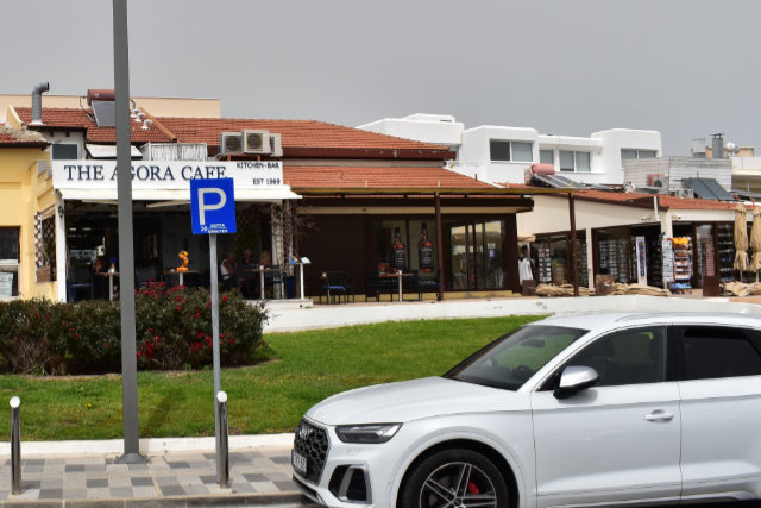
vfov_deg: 28.1
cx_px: 153
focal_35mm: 48
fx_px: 1015
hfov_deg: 39.5
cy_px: 239
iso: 200
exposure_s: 1/500
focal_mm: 20
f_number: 11
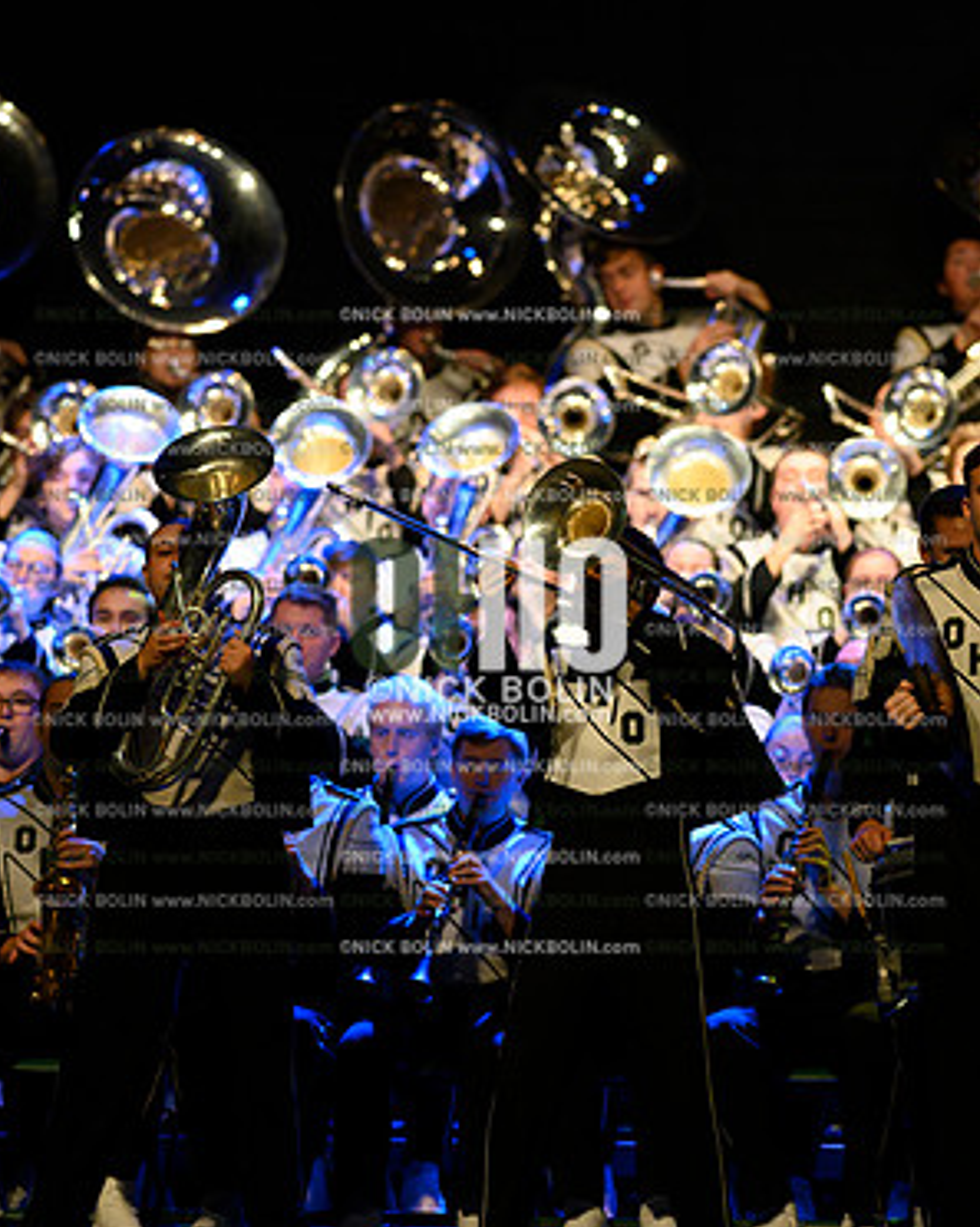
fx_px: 12378
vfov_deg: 5.7
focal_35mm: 341
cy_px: 630
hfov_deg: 4.5
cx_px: 488
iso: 5000
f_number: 4
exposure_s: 1/500
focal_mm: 300
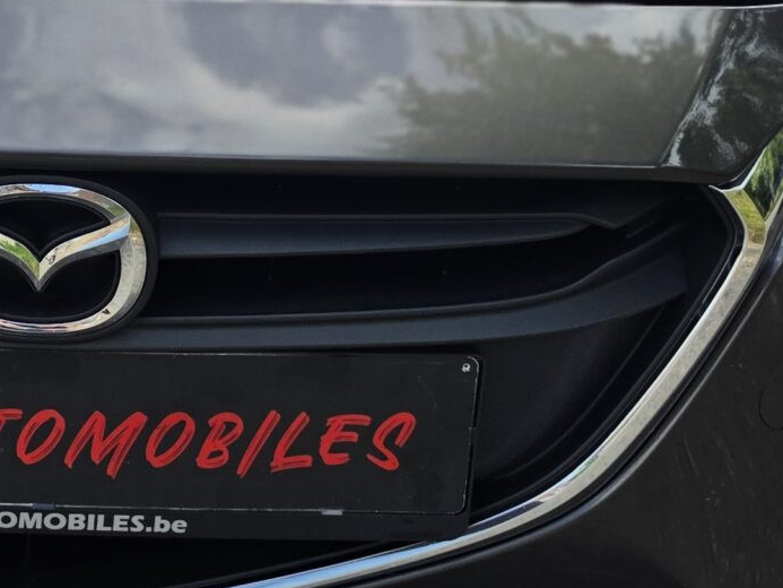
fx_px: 1923
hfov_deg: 22.2
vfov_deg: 17.1
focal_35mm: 85
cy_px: 67
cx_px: 20
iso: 64
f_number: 1.4
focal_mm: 6.5
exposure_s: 1/6806
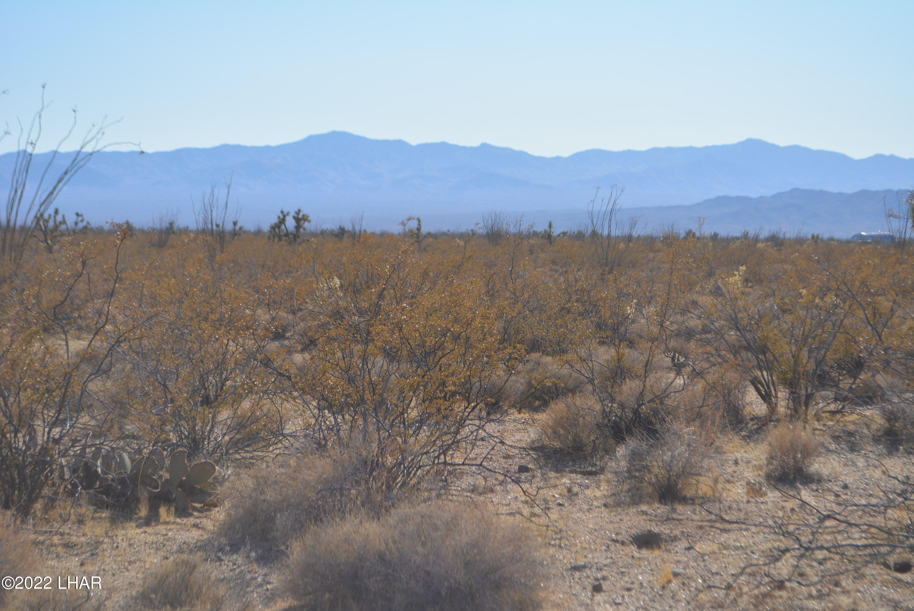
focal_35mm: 82
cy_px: 306
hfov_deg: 24.6
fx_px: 2096
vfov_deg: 16.6
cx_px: 457
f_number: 7.1
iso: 400
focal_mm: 55
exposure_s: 1/1600
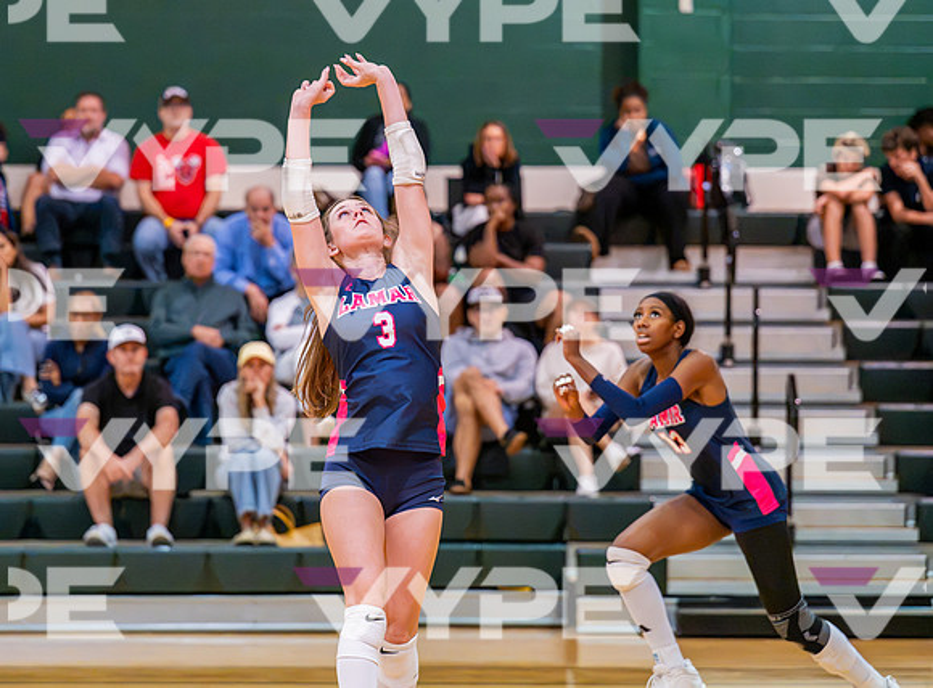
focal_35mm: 147
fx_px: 3950
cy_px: 280
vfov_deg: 10.0
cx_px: 391
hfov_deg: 13.5
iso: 11400
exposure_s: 1/800
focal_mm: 115
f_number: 2.8
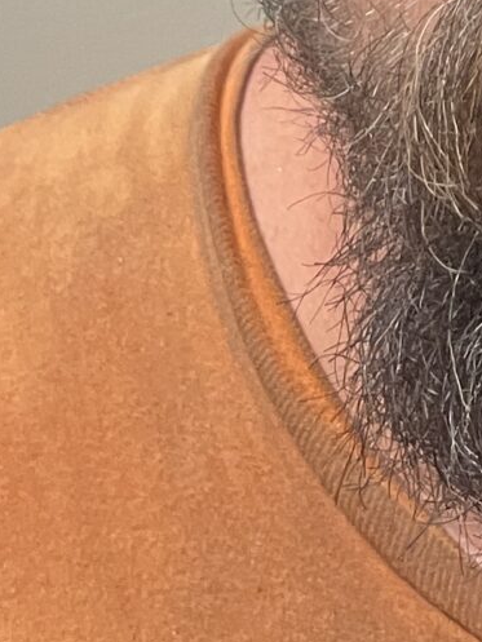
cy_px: -528
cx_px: 697
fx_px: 2487
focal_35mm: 134
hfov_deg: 10.7
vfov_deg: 13.2
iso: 250
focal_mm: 4.2
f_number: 1.6
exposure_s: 1/60
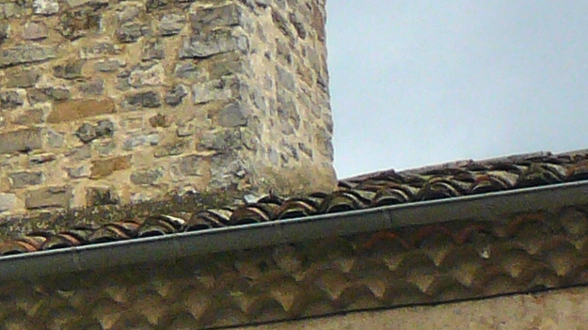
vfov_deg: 3.3
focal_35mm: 366
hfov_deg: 5.8
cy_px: -255
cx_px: -318
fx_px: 5704
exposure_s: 1/320
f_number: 3.8
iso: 80
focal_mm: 12.2
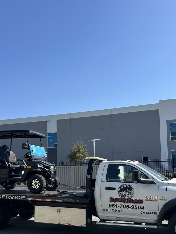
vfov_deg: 54.2
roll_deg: +1.0
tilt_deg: +5.3
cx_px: 74
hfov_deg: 42.8
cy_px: 157
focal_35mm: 33
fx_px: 224
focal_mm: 6.86
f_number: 1.78
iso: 80
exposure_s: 1/3717
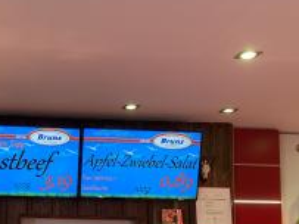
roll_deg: -0.9
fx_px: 501
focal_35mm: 58
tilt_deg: +3.6
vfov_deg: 24.3
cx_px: 58
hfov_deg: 32.3
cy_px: 213
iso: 100
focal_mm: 3.99
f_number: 1.8
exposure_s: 1/50
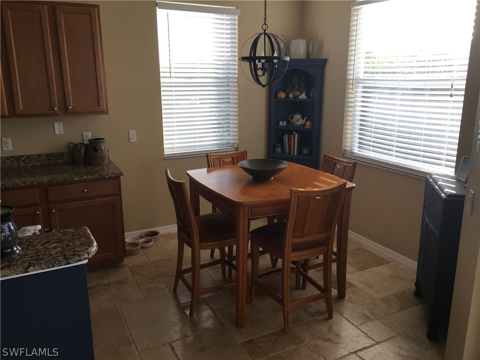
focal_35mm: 29
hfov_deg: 61.7
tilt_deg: -13.3
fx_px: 402
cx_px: 240
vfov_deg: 48.2
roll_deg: +0.2
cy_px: 180
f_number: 2.2
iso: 25
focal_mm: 4.15
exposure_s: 1/120
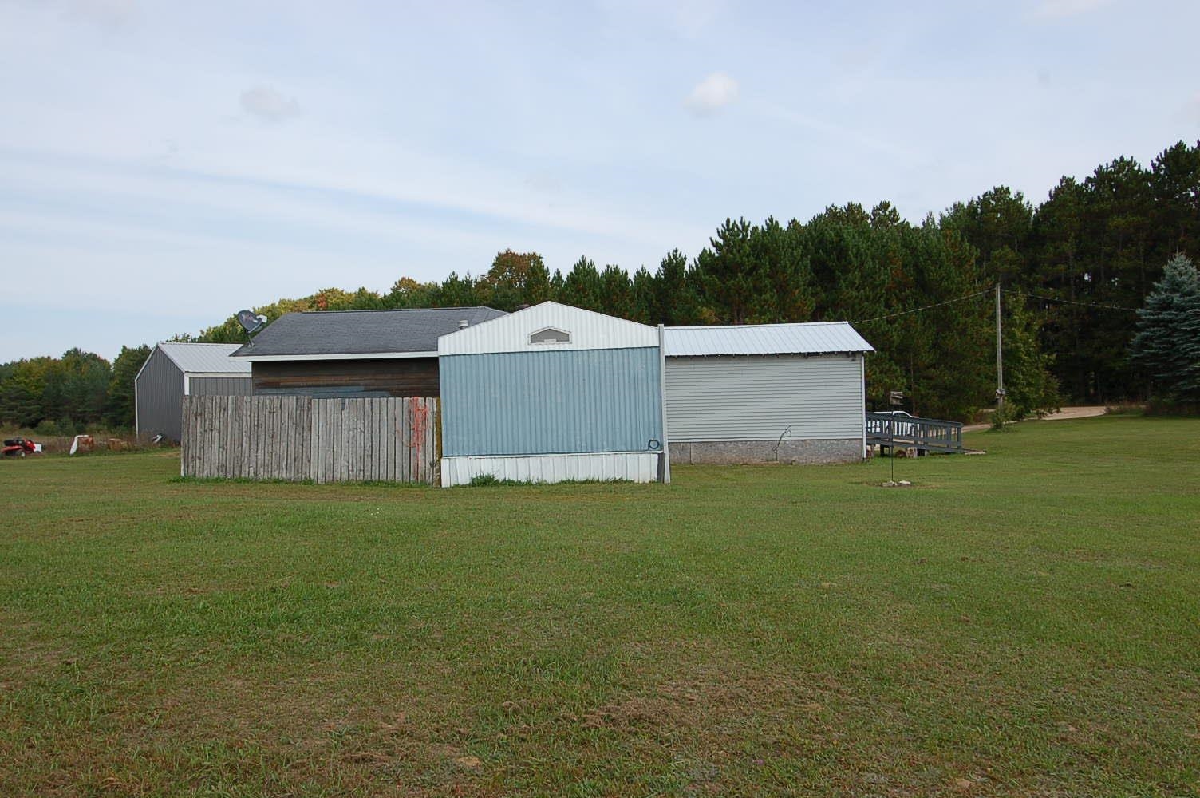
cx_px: 600
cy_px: 399
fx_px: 999
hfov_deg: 62.0
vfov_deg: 43.5
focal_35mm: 30
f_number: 9
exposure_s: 1/320
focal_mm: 20
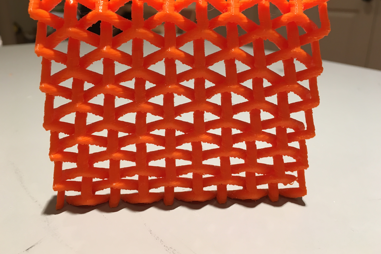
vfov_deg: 42.3
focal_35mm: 31
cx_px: 190
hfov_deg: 60.3
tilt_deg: -19.0
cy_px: 118
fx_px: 328
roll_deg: -1.2
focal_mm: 4.15
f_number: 2.2
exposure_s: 1/30
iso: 64
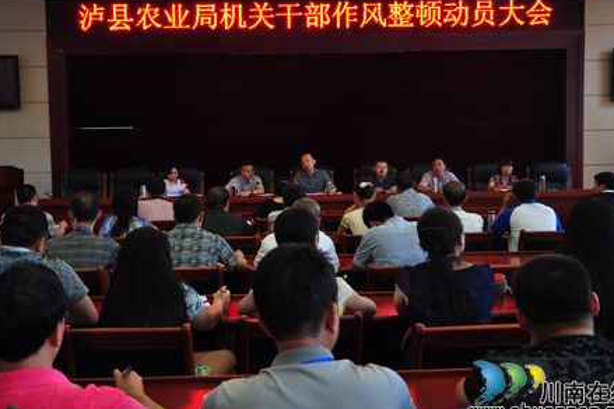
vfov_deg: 32.6
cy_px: 190
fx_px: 699
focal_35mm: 41
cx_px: 301
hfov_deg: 47.4
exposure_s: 1/50
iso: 400
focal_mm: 24
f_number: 3.8
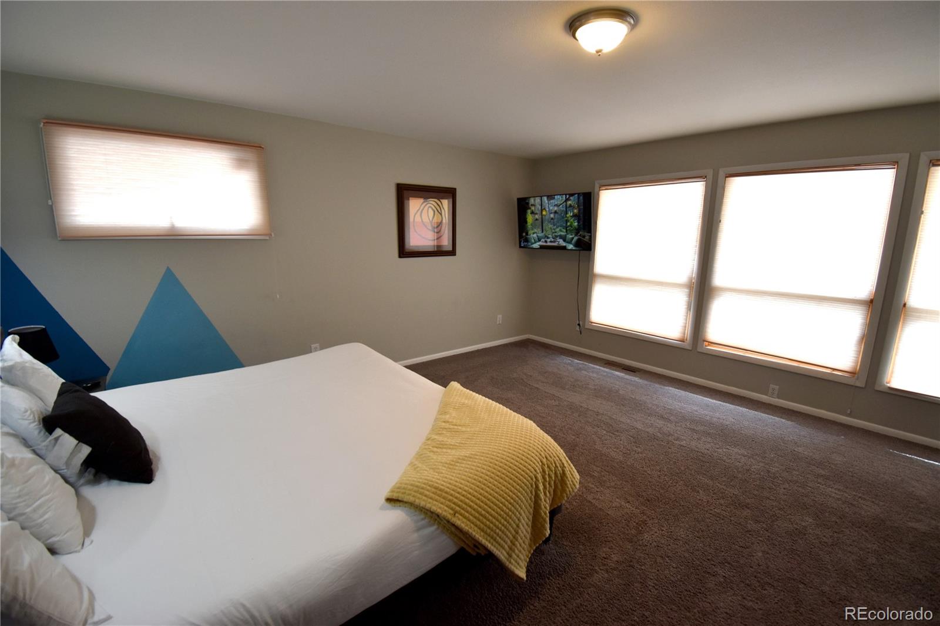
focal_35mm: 15
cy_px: 313
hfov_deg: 100.4
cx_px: 470
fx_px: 392
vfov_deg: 77.3
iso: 400
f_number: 4.5
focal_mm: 10
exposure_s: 1/80
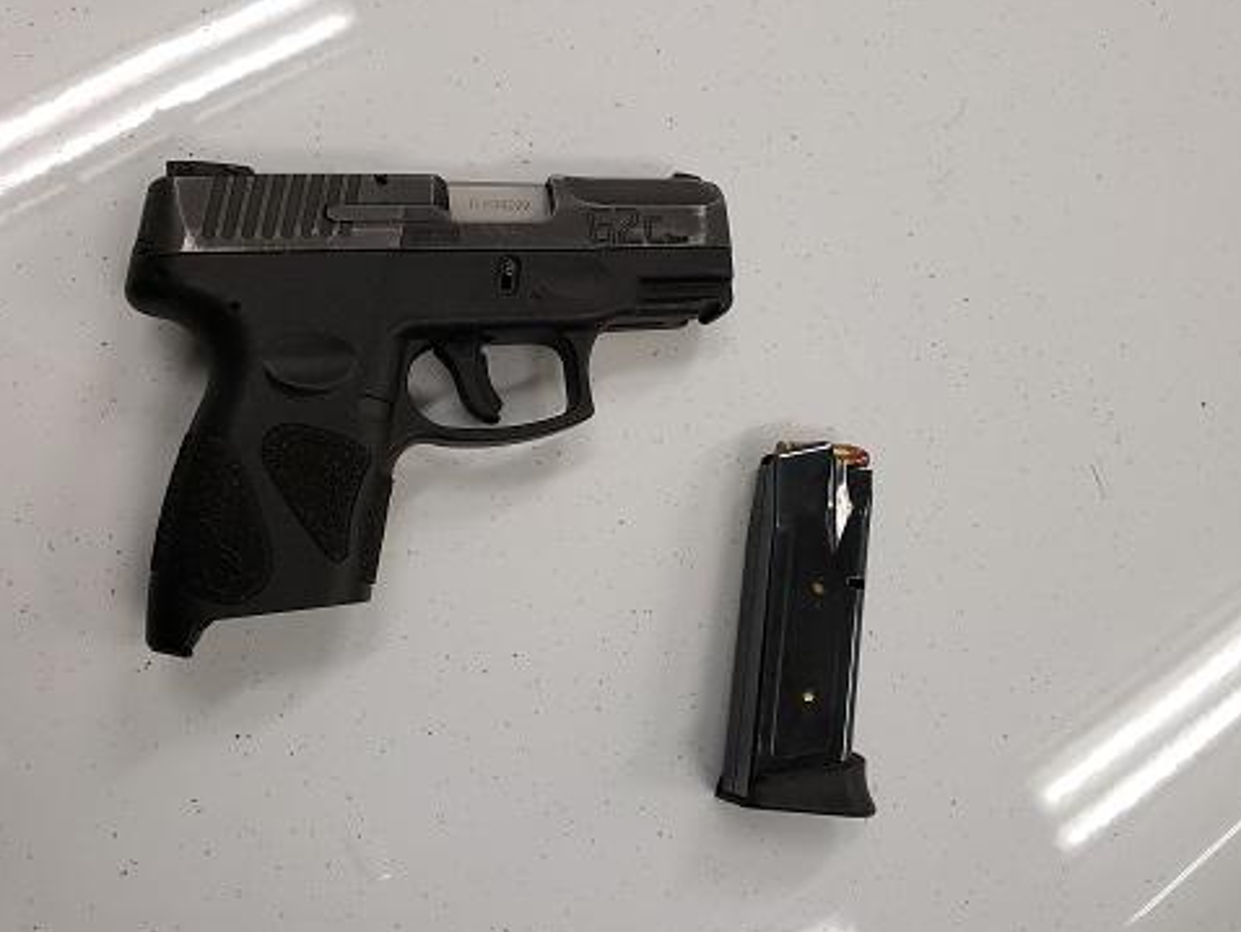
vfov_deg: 48.3
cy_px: 465
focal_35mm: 29
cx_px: 643
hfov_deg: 61.6
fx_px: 1040
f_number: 2.4
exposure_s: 1/60
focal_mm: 4.3
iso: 200
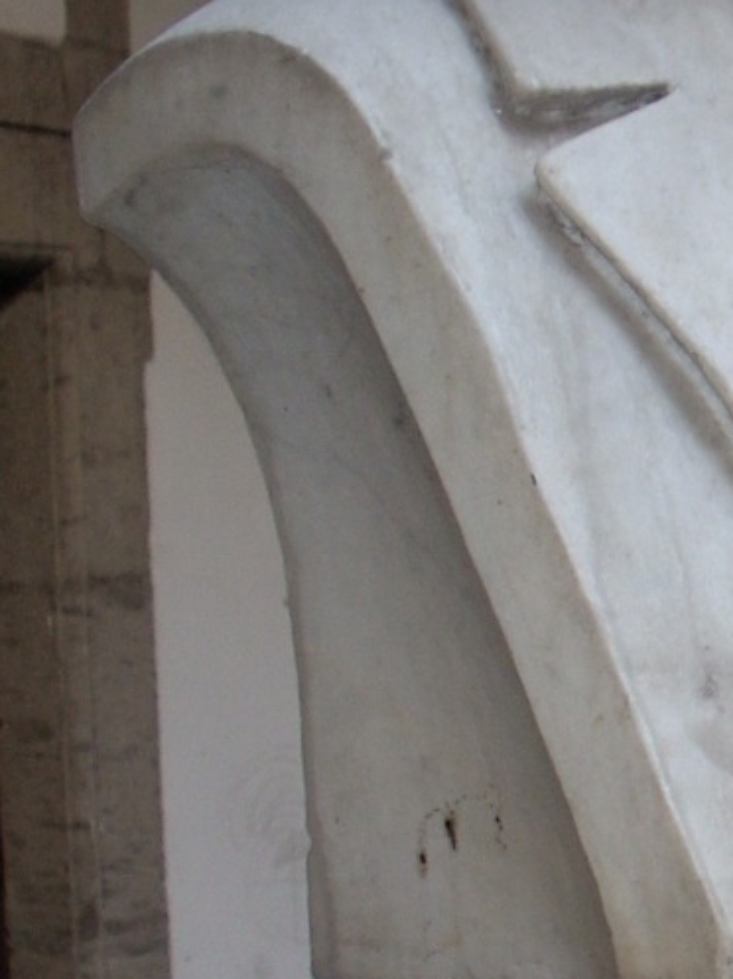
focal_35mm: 124
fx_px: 3505
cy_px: 644
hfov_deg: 11.6
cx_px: 926
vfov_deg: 15.9
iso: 64
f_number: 2.8
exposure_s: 1/30
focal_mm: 6.2
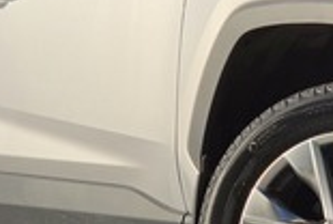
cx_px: 393
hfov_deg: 10.4
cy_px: 85
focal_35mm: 194
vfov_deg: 7.1
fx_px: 1798
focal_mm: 7
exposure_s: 1/1387
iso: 25
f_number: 2.4
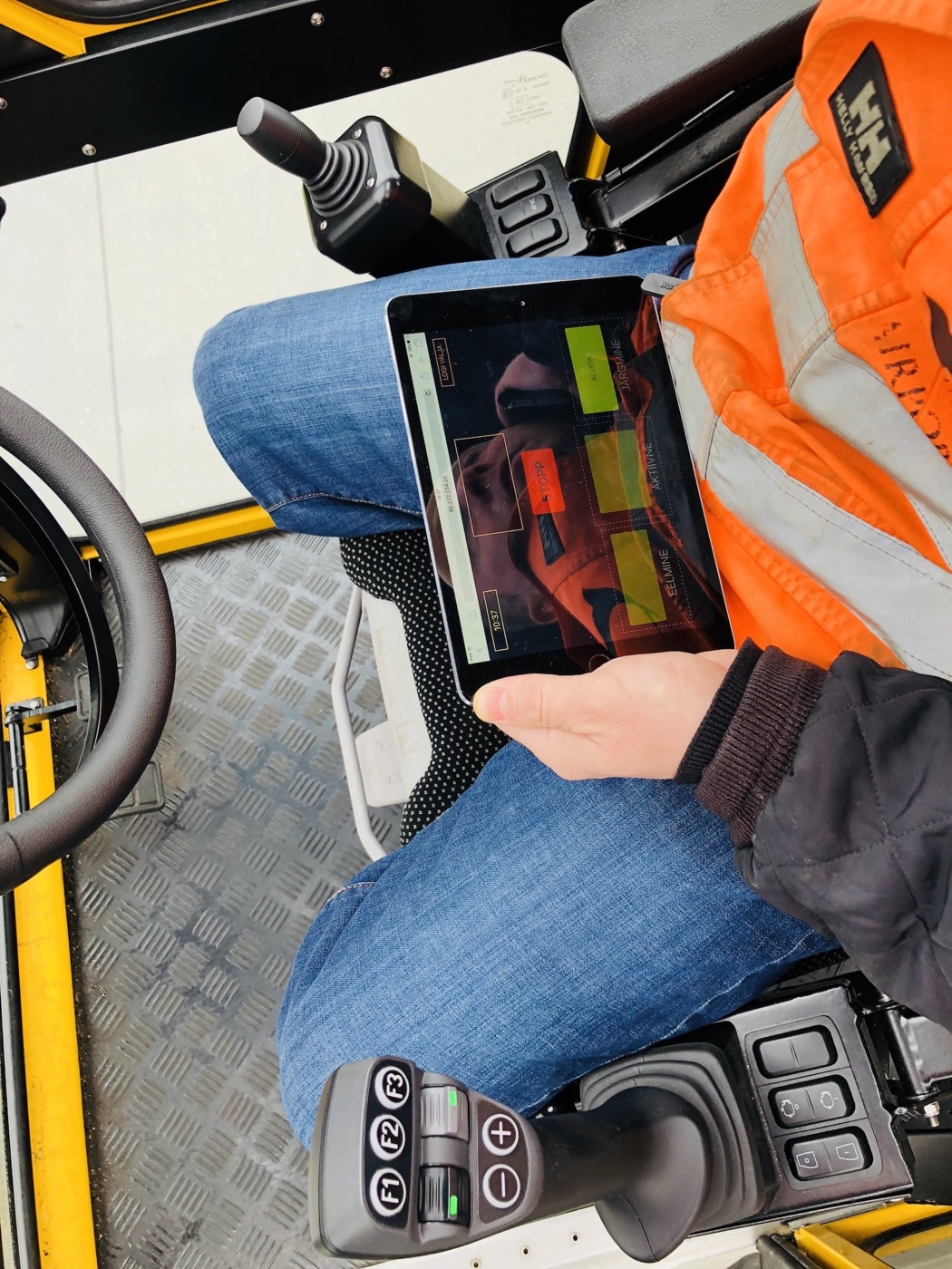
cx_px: 476
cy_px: 634
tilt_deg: -68.7
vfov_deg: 63.4
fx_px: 1027
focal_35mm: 28
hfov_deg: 49.7
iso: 40
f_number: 1.8
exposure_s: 1/120
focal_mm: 4
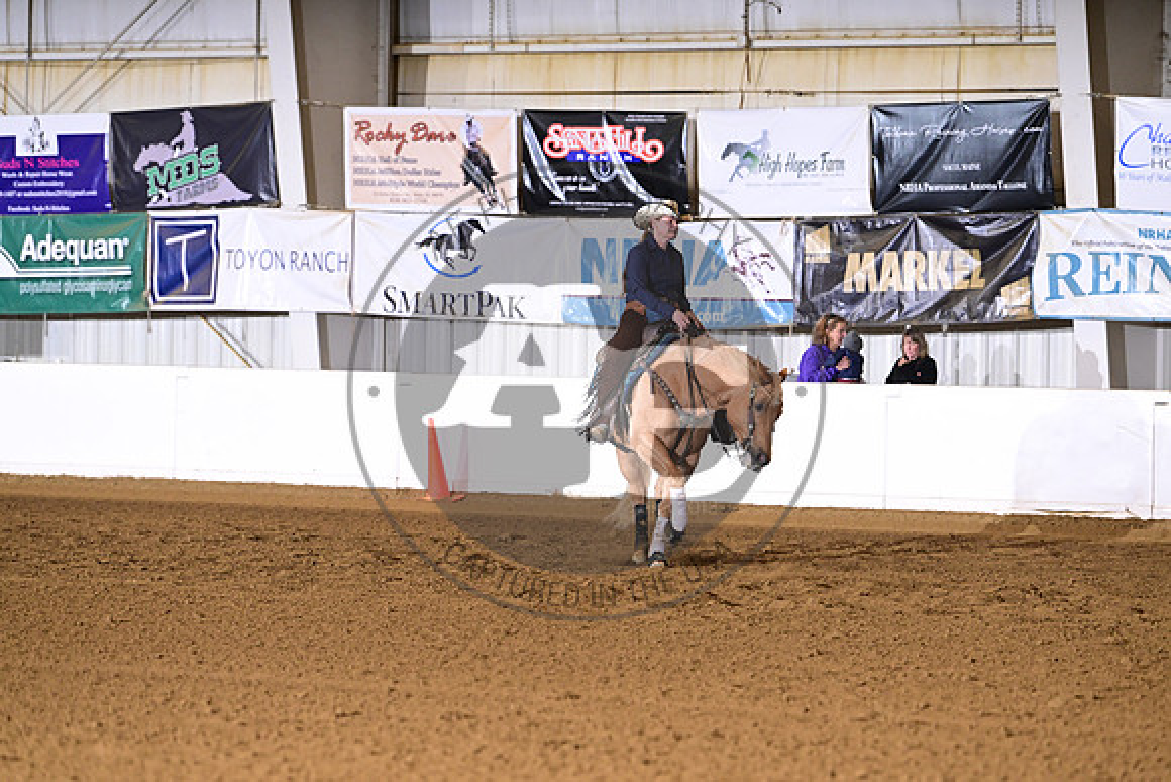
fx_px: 6507
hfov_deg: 10.3
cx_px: 586
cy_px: 391
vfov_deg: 6.9
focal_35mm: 200
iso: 2500
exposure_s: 1/200
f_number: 4.5
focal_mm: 200
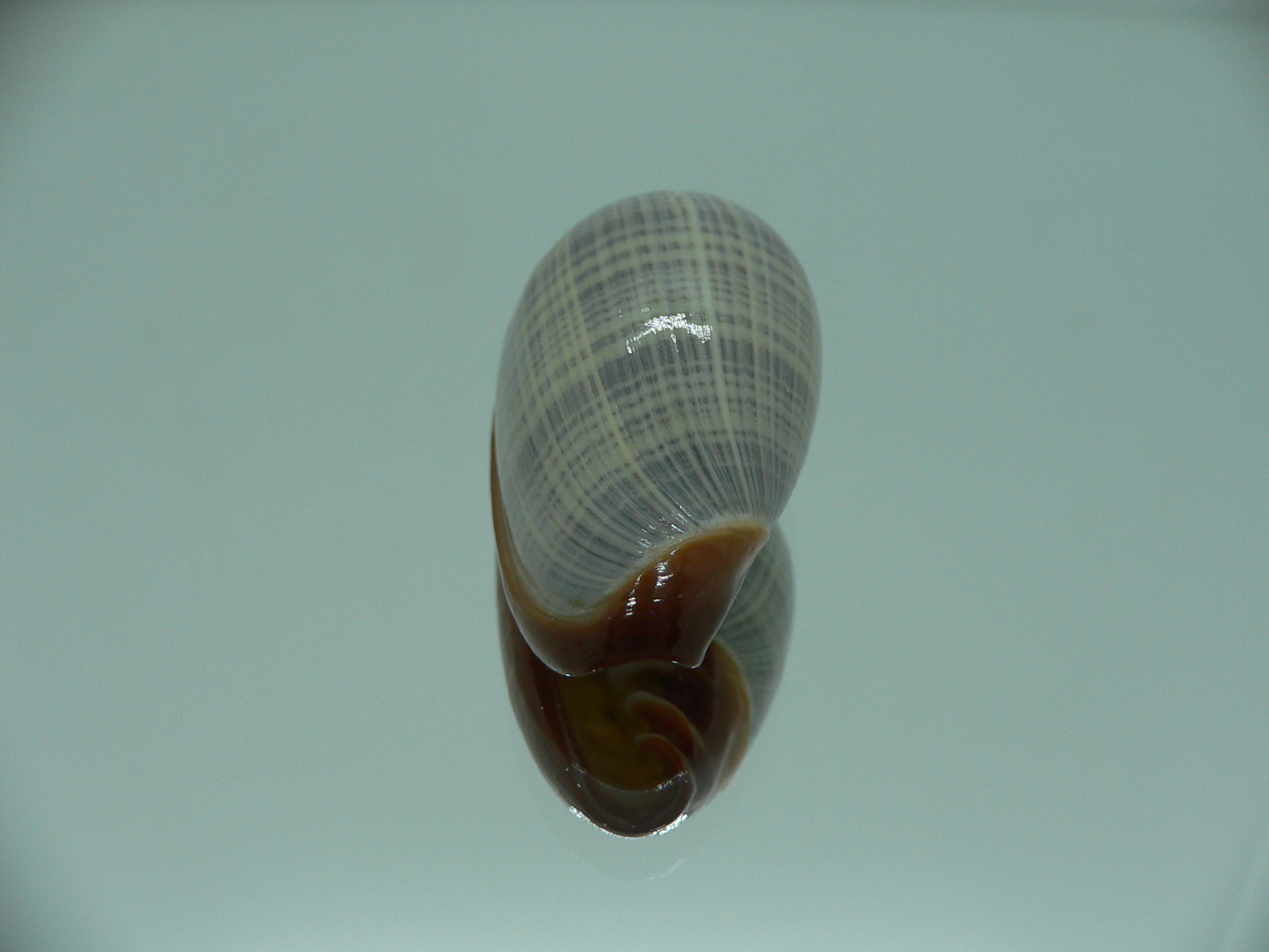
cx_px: 634
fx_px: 1283
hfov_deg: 52.6
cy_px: 476
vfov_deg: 40.7
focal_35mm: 35
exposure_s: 1/60
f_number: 2.8
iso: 80
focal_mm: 4.6
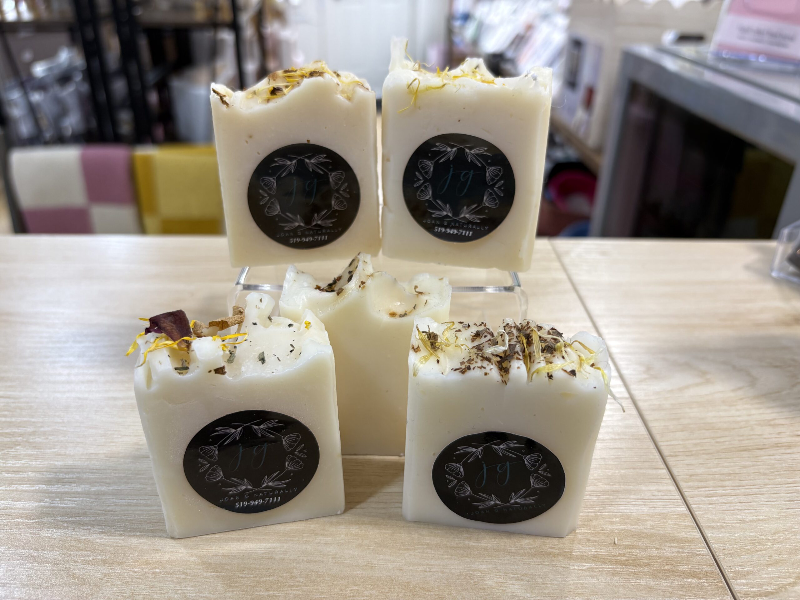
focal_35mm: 26
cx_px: 400
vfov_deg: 53.1
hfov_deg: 67.3
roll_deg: -0.6
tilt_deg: -29.6
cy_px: 300
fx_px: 601
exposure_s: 1/120
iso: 100
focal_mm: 5.96
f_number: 1.6
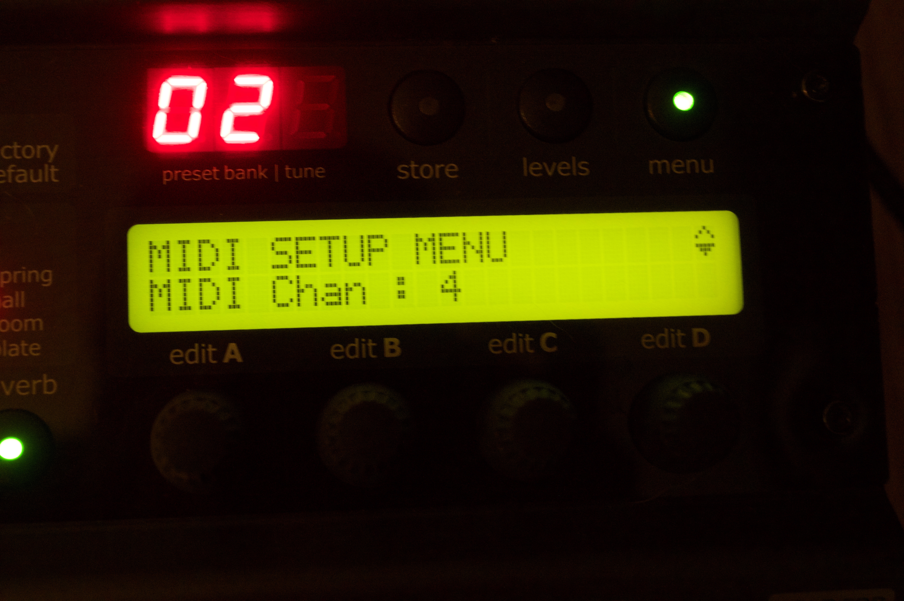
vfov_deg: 26.4
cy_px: 300
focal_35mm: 51
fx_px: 1280
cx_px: 452
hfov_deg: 38.9
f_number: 5
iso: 2000
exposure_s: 1/15
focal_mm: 34
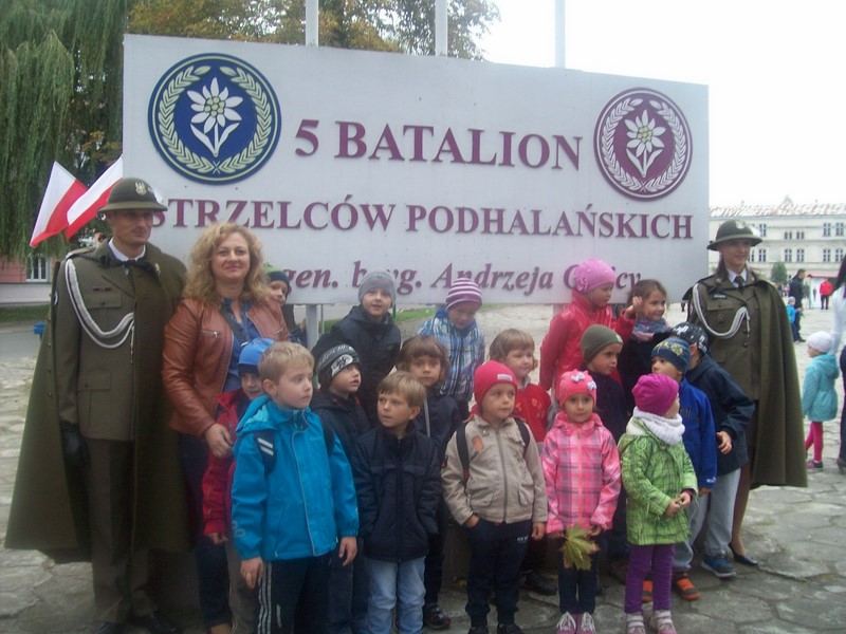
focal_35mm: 36
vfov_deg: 39.7
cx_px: 423
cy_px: 317
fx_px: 880
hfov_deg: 51.4
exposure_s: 1/65.5
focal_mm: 6
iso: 80
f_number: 2.7
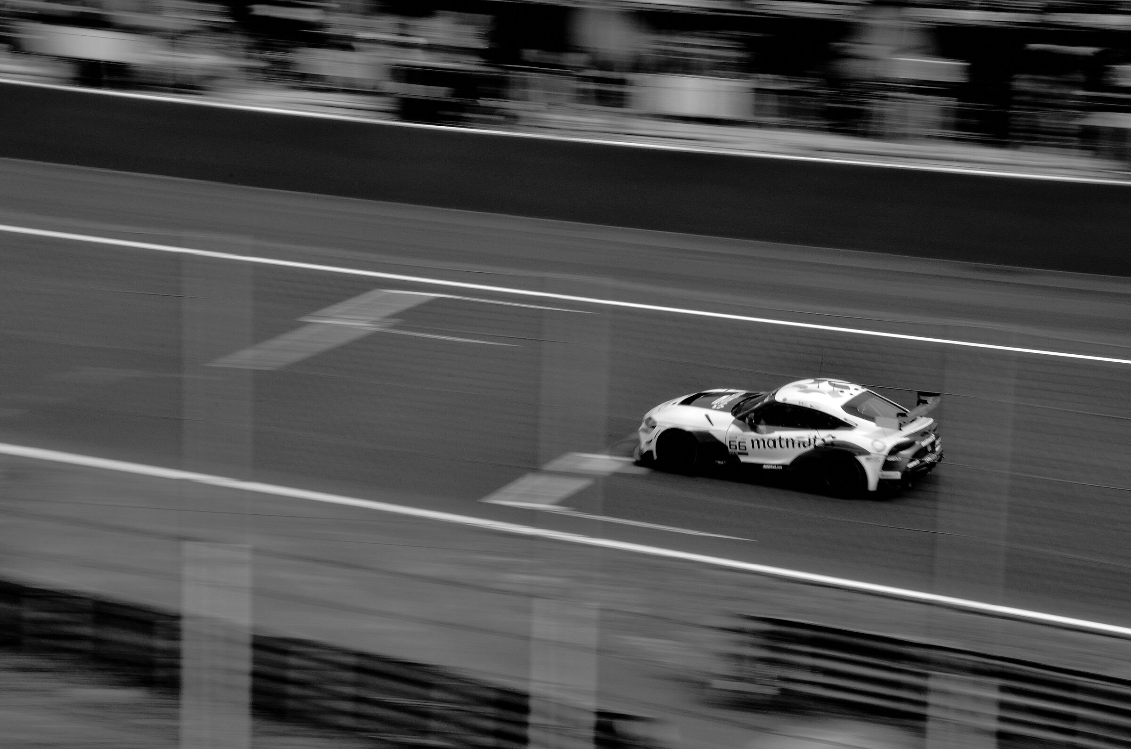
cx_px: 566
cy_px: 374
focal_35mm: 93
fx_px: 2916
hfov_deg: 22.0
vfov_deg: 14.6
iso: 400
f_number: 29
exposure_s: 1/60
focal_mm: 62
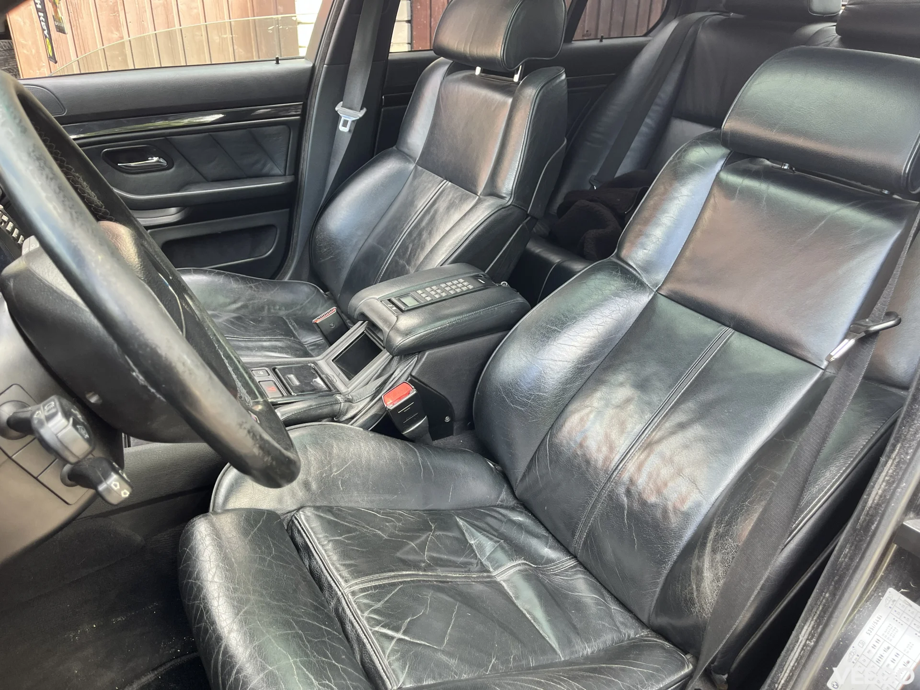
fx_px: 691
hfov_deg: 67.3
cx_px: 460
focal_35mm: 26
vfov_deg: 53.1
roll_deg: -0.5
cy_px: 345
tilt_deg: -28.1
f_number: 1.6
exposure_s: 1/121
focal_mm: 5.1
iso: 100
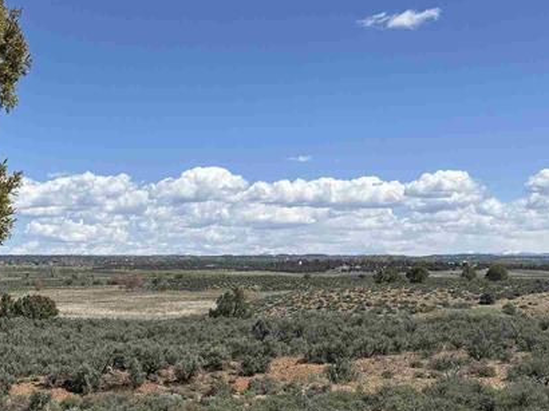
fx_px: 951
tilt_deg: -0.9
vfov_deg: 24.2
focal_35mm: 60
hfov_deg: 31.8
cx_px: 158
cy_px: 288
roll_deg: +0.2
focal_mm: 6.76
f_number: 1.78
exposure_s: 1/5814
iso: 80
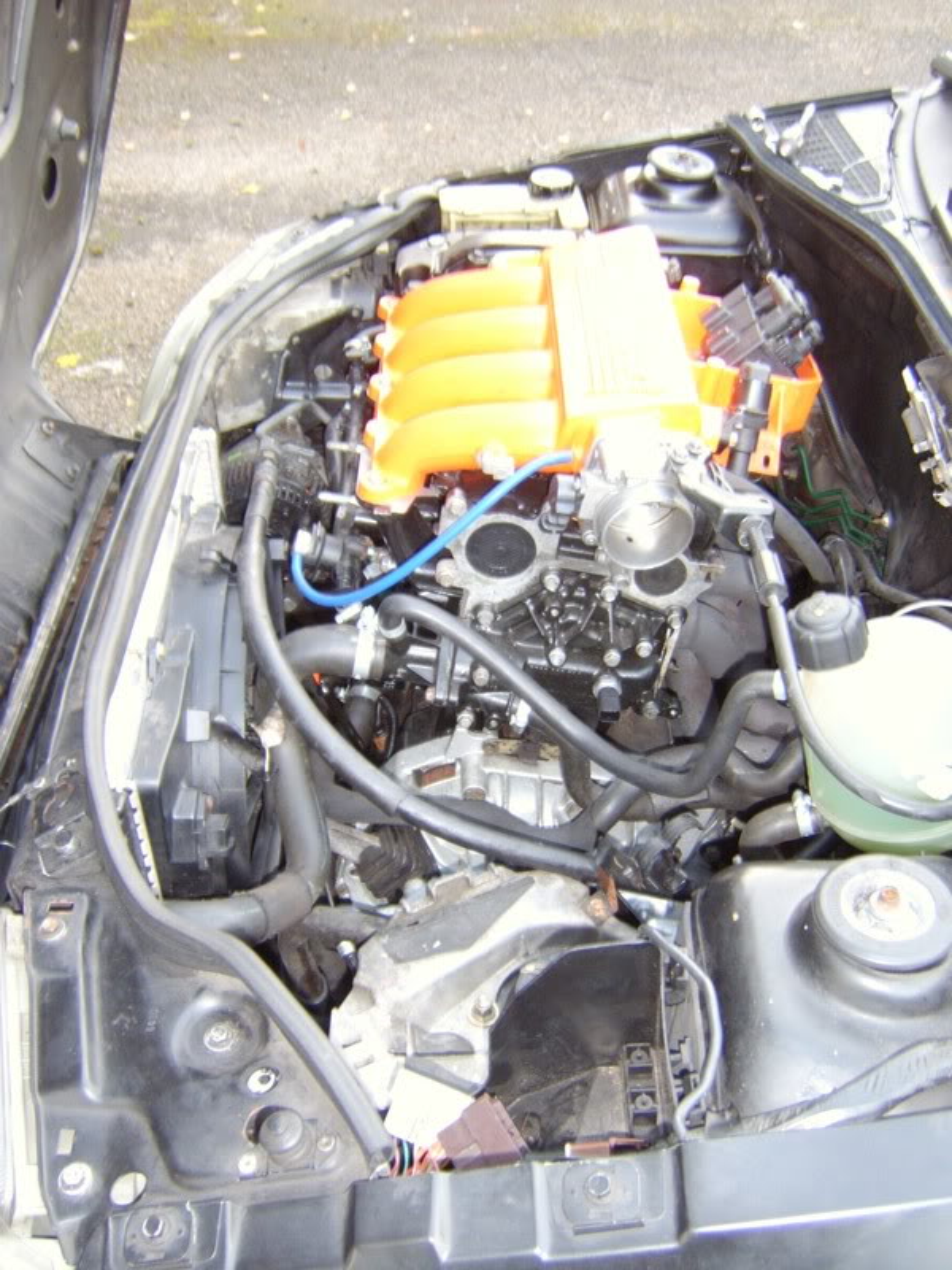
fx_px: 1137
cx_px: 476
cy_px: 635
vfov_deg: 58.4
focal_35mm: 31
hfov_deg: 45.4
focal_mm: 8.13
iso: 141
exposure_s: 1/30
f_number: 2.7
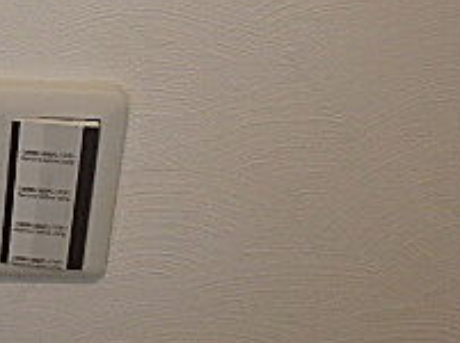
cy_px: -89
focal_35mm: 67
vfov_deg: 20.2
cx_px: -94
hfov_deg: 25.9
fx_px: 889
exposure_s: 1/30
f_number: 3.5
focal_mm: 3.7
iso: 250
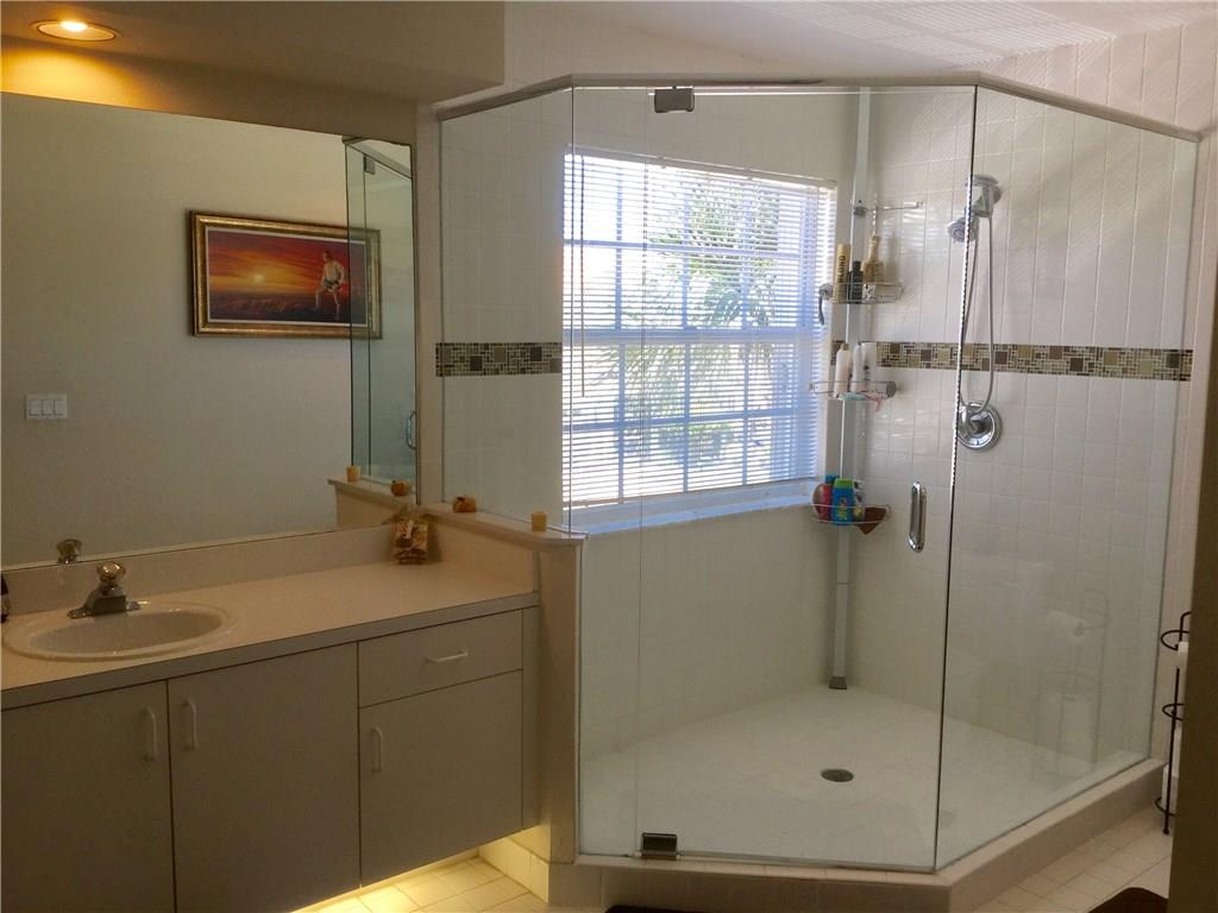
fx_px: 1091
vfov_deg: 45.4
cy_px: 456
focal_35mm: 31
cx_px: 609
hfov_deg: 58.4
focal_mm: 3.3
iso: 25
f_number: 2.4
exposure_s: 1/60
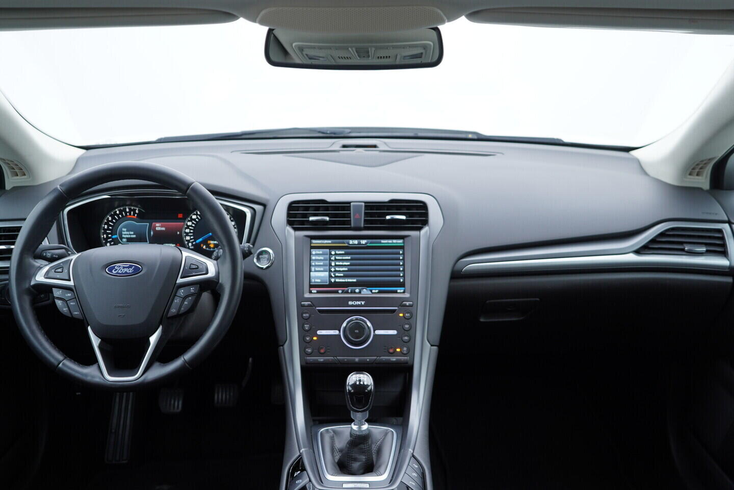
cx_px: 367
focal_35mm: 36
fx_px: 734
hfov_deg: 53.1
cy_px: 245
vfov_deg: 36.9
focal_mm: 24
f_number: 2.8
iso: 125
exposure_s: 1/40
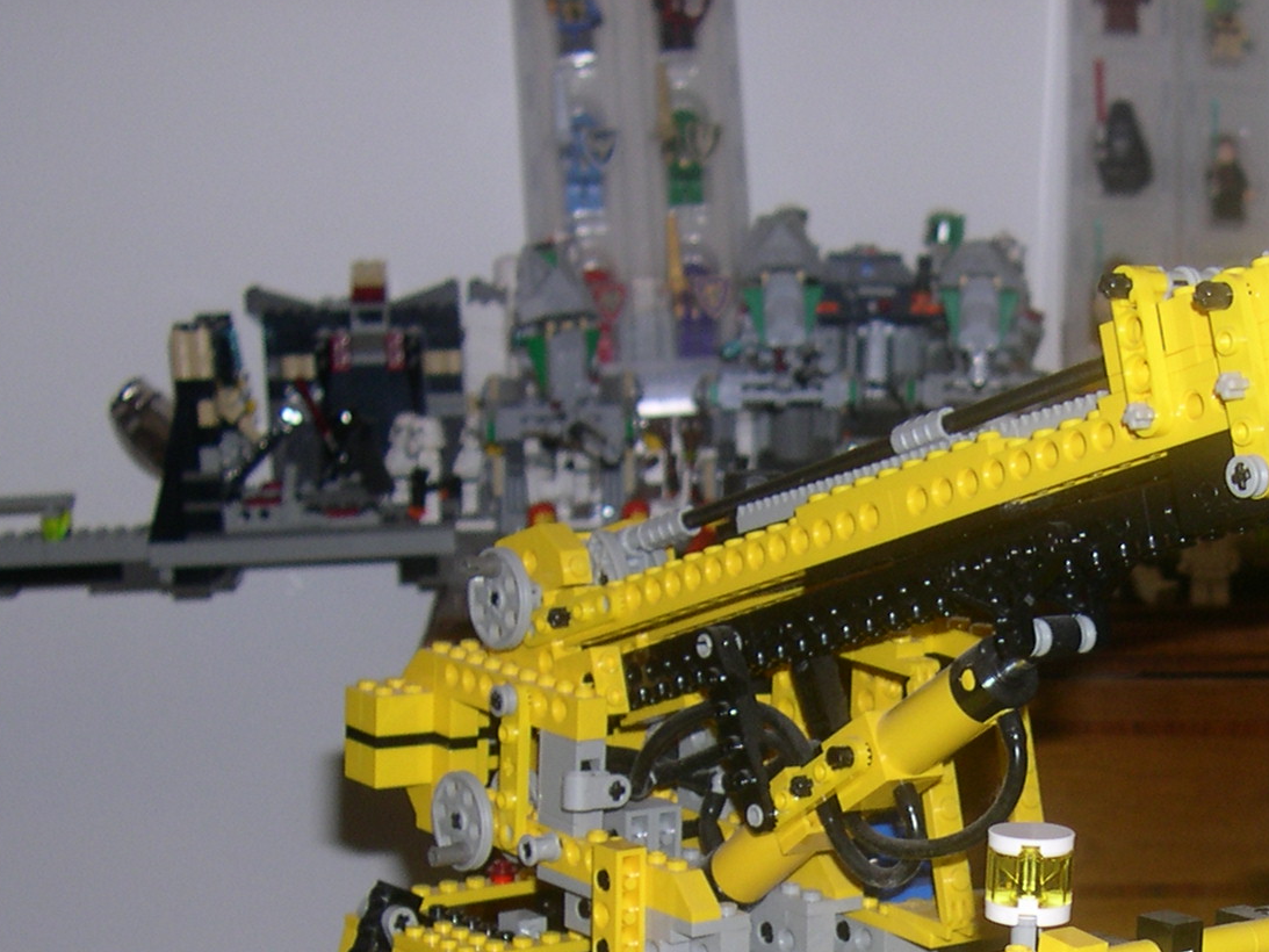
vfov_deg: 18.1
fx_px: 2896
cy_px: 985
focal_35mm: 79
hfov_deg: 24.3
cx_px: 1023
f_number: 2.8
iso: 100
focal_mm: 8
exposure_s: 1/60
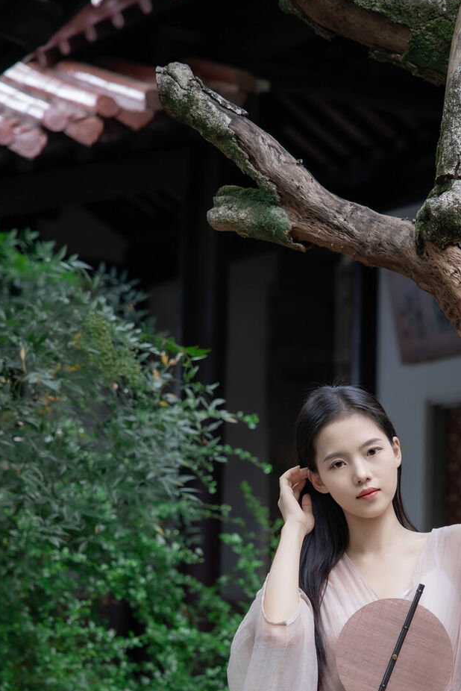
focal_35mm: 119
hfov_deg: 11.5
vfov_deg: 17.1
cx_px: 353
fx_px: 2284
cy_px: 496
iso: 200
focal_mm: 70
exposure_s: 1/200
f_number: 2.8
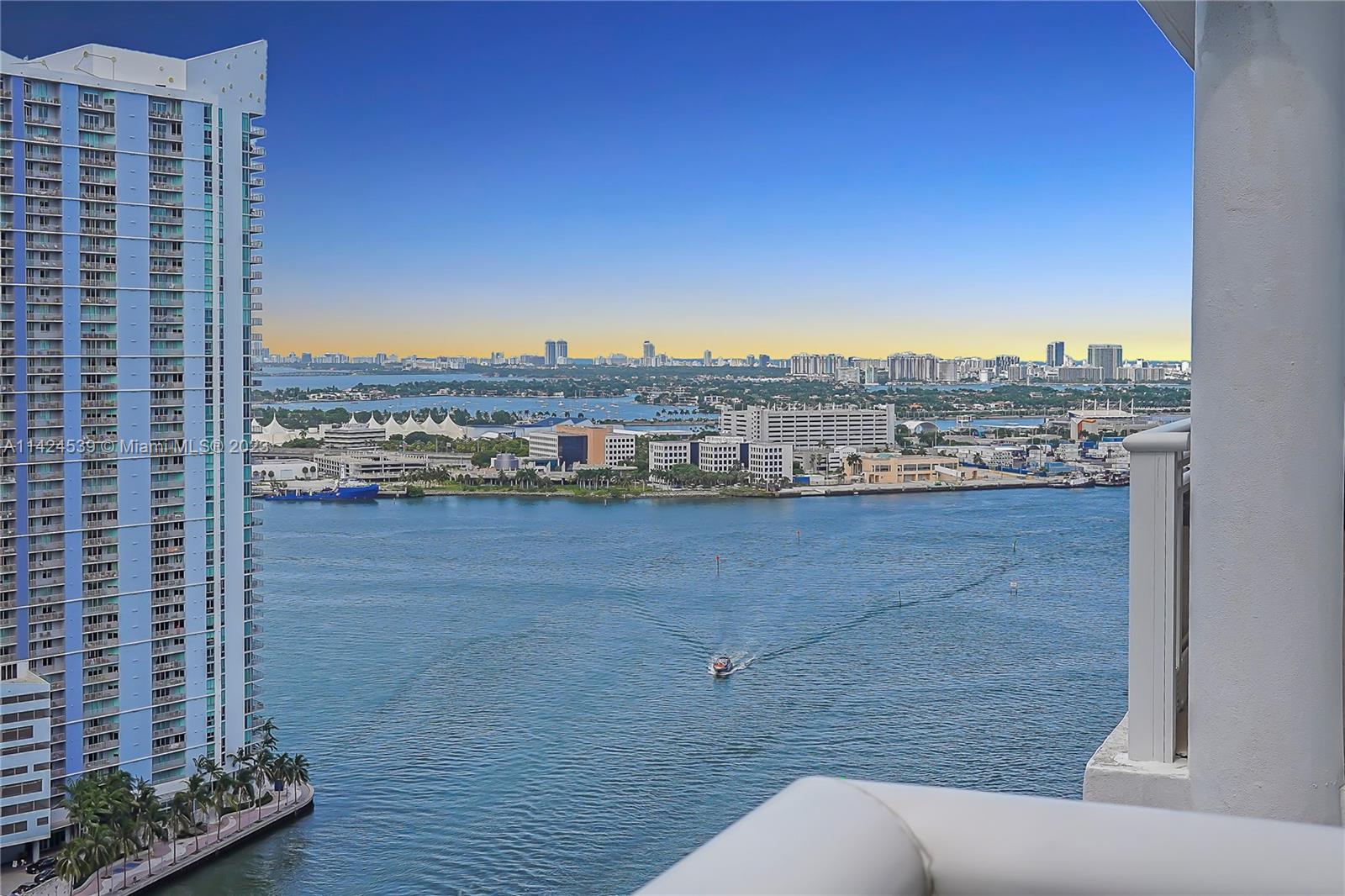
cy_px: 448
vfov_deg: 29.9
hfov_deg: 43.6
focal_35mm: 45
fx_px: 1681
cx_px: 672
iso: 320
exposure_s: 1/320
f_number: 10
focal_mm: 30
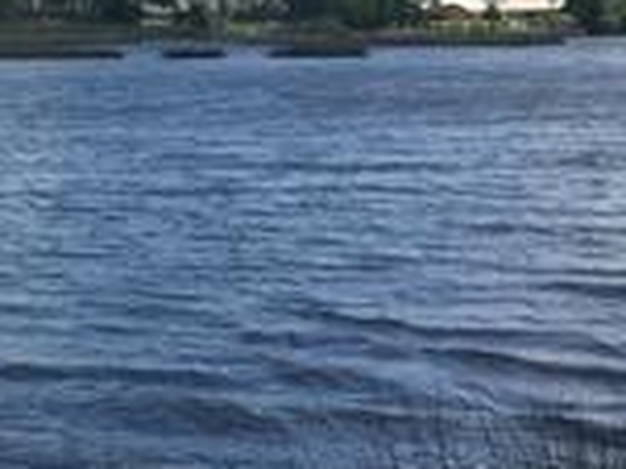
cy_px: 37
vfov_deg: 15.8
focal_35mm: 92
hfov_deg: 20.1
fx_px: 1662
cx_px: -104
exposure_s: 1/2475
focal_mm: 4.15
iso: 32
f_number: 2.2
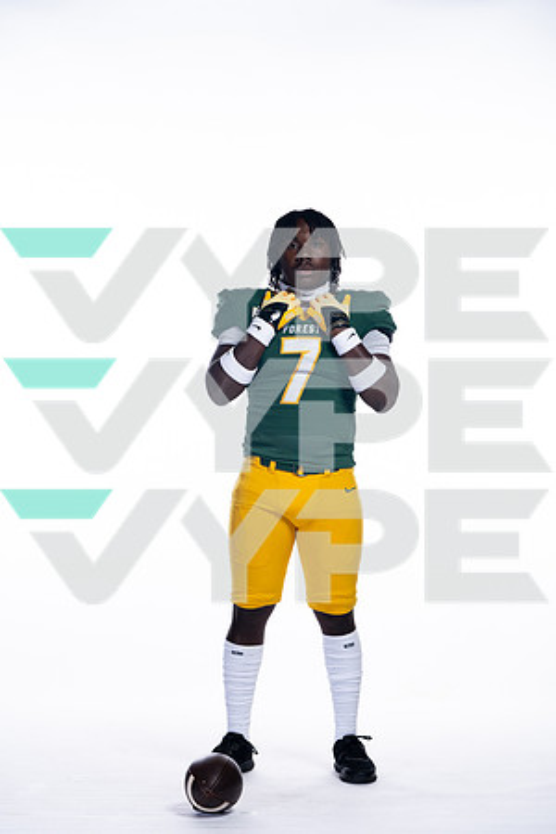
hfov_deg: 12.8
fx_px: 2479
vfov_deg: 19.1
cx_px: 278
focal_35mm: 107
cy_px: 417
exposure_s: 1/250
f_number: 6.3
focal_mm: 107
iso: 400
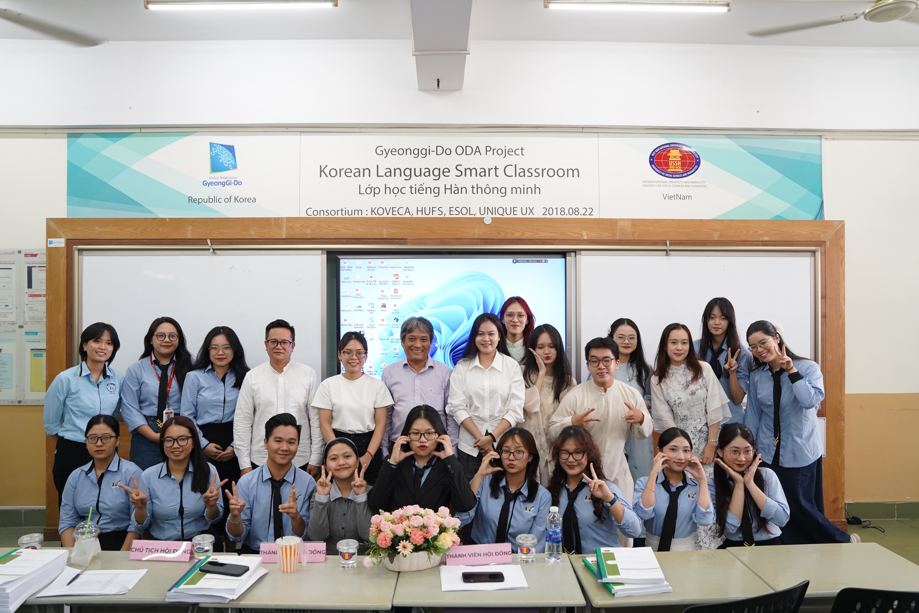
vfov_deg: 47.6
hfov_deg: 67.0
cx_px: 460
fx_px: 694
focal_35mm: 27
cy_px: 306
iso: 2000
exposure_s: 1/100
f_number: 4
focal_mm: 27.2
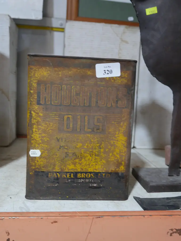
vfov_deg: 54.0
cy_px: 120
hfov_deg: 41.8
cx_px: 90
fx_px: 237
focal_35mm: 34
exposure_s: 1/60
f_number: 4
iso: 640
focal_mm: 17
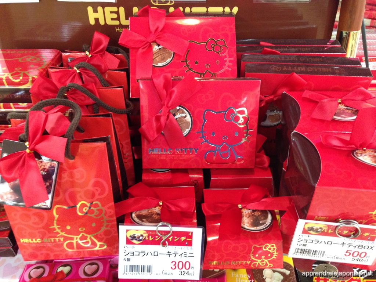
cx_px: 188
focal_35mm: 33
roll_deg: +0.2
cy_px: 141
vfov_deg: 42.9
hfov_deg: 55.4
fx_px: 358
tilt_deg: -33.3
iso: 250
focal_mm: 4.12
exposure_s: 1/20
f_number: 2.4
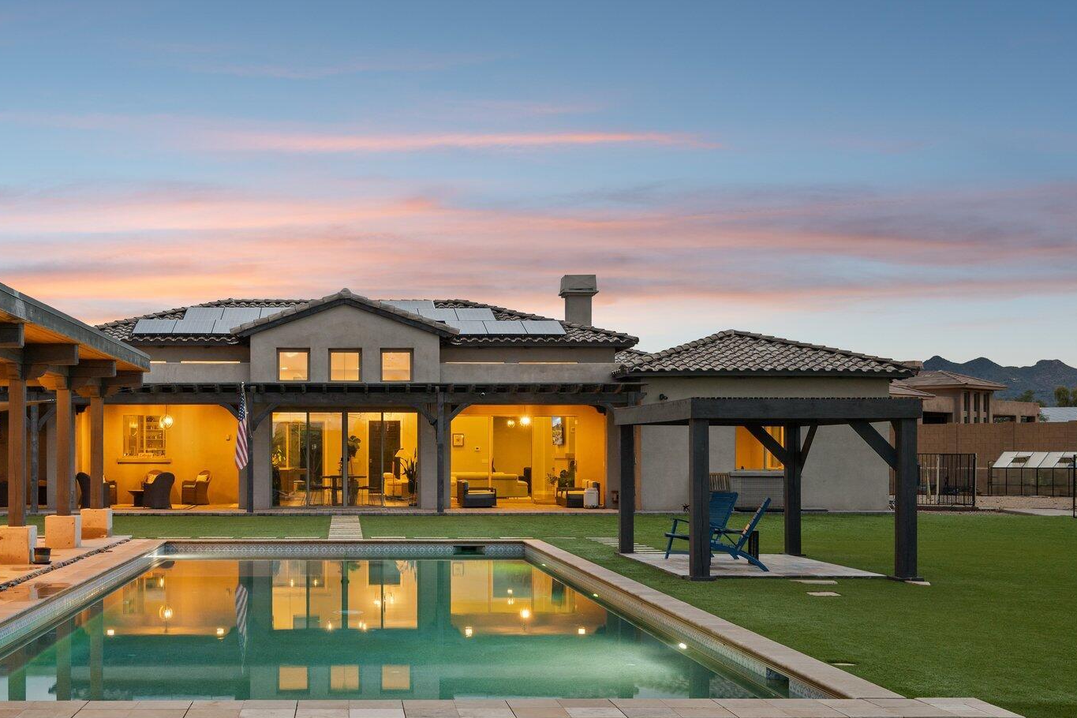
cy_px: 449
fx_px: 1346
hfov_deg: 43.0
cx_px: 356
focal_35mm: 45
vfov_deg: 29.7
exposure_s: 1/2.5
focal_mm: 30
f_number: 8
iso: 320
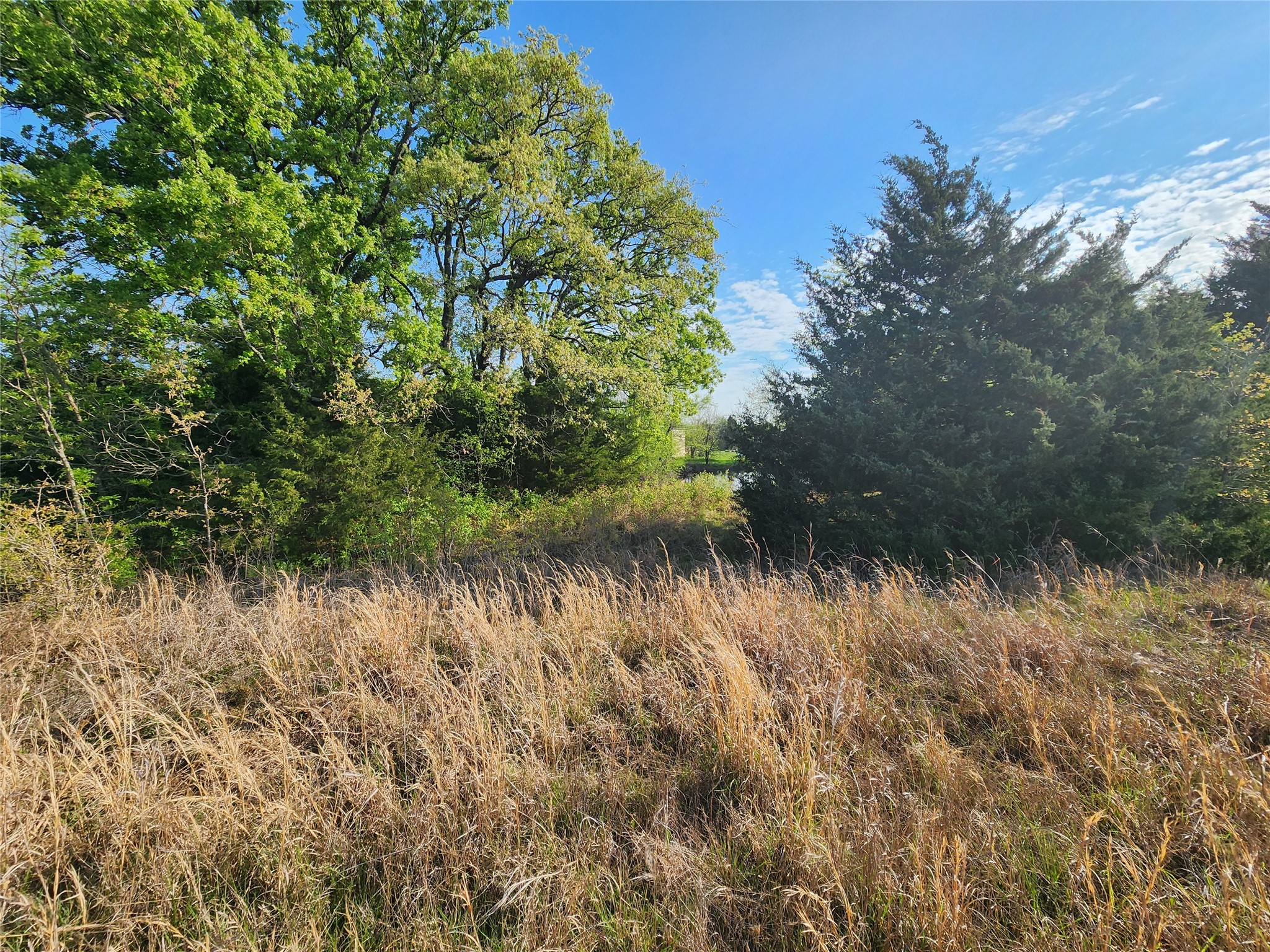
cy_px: 476
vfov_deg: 89.9
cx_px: 635
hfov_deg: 106.2
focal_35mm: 13
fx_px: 477
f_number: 2.2
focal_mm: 2.2
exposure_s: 1/1484
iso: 50
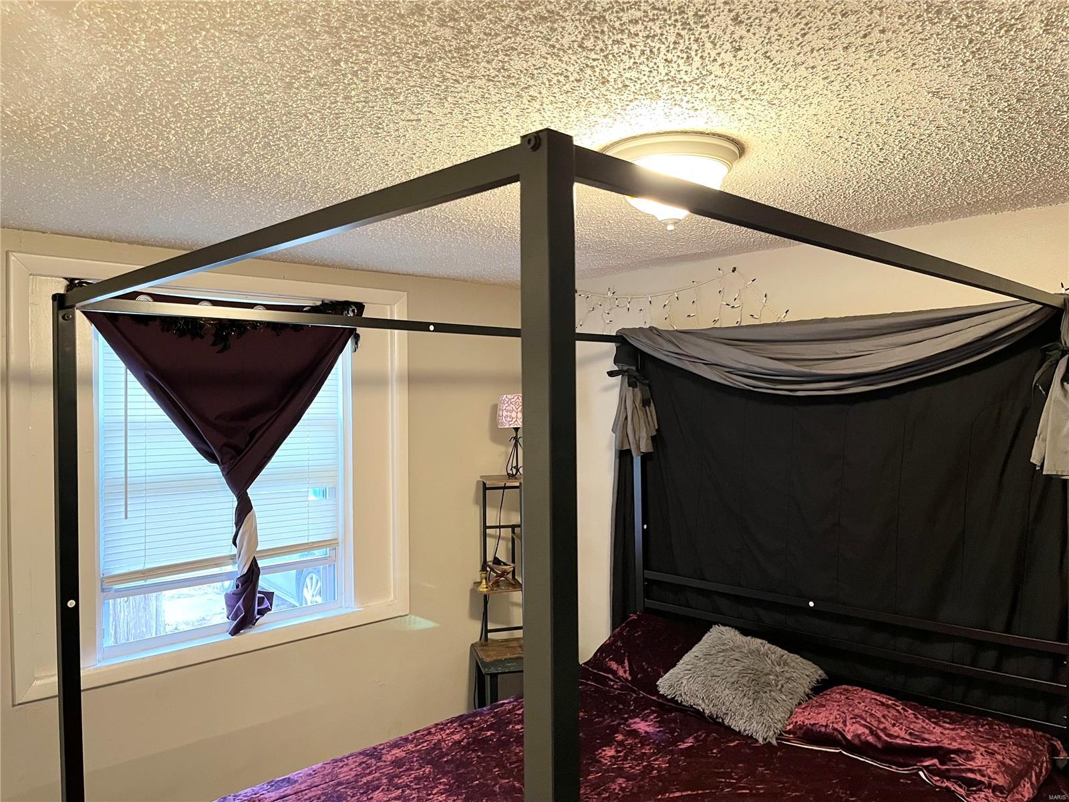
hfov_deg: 67.3
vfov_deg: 53.1
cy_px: 401
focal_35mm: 26
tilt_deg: +0.1
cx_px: 534
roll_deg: +0.6
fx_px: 803
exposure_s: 1/60
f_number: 1.6
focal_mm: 5.1
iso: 320
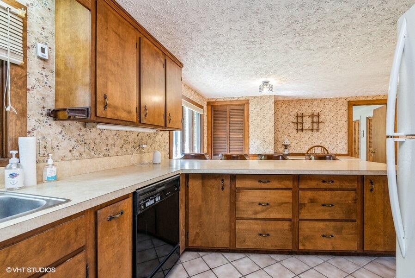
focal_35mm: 16
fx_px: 185
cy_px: 139
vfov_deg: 73.8
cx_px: 208
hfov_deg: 96.7
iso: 100
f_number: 7.1
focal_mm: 16
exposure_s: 1/2
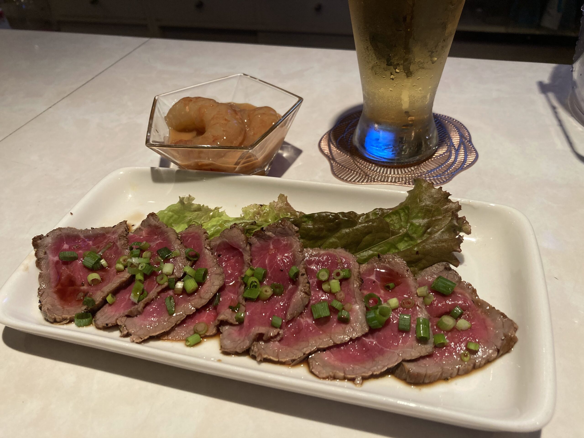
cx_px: 292
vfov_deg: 49.7
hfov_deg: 63.4
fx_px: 472
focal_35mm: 28
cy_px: 219
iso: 125
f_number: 1.8
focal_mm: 3.99
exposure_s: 1/50
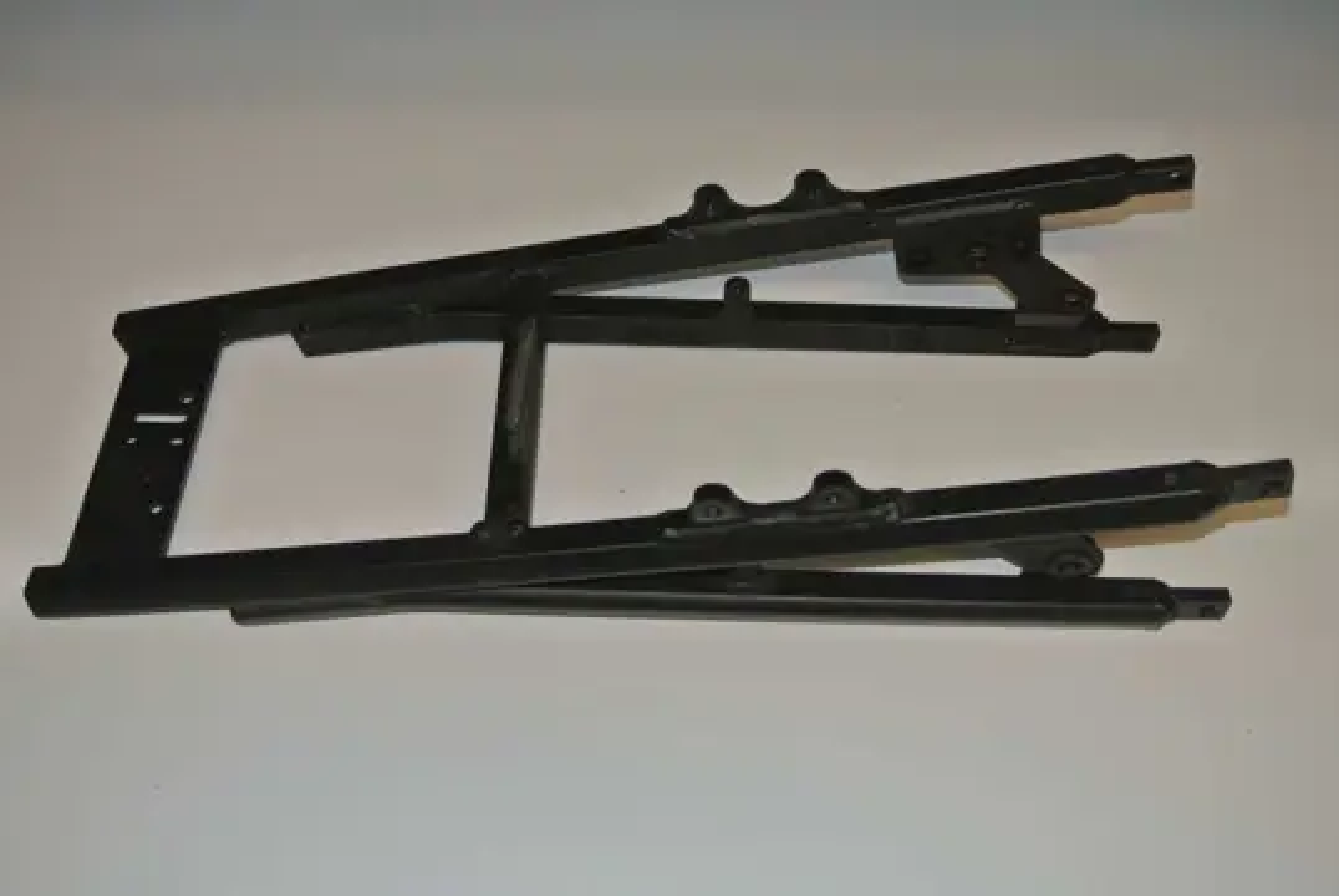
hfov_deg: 51.8
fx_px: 1378
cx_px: 670
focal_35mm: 37
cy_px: 448
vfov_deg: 36.0
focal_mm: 14
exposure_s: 1/60
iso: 200
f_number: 4
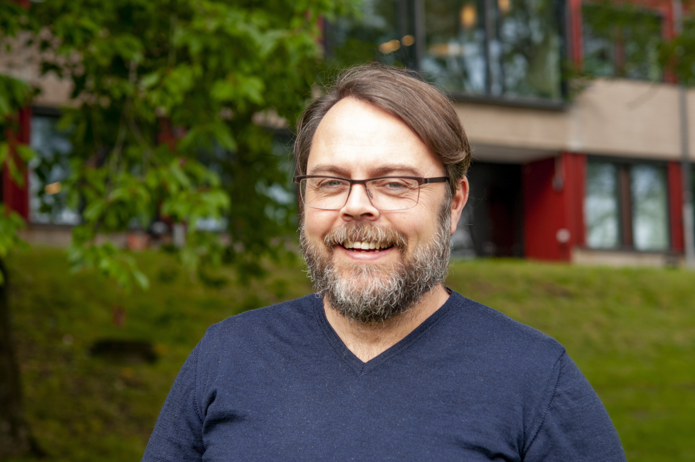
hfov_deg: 22.6
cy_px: 231
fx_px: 1735
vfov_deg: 15.2
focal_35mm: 90
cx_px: 348
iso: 400
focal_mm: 60
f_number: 4.5
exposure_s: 1/250
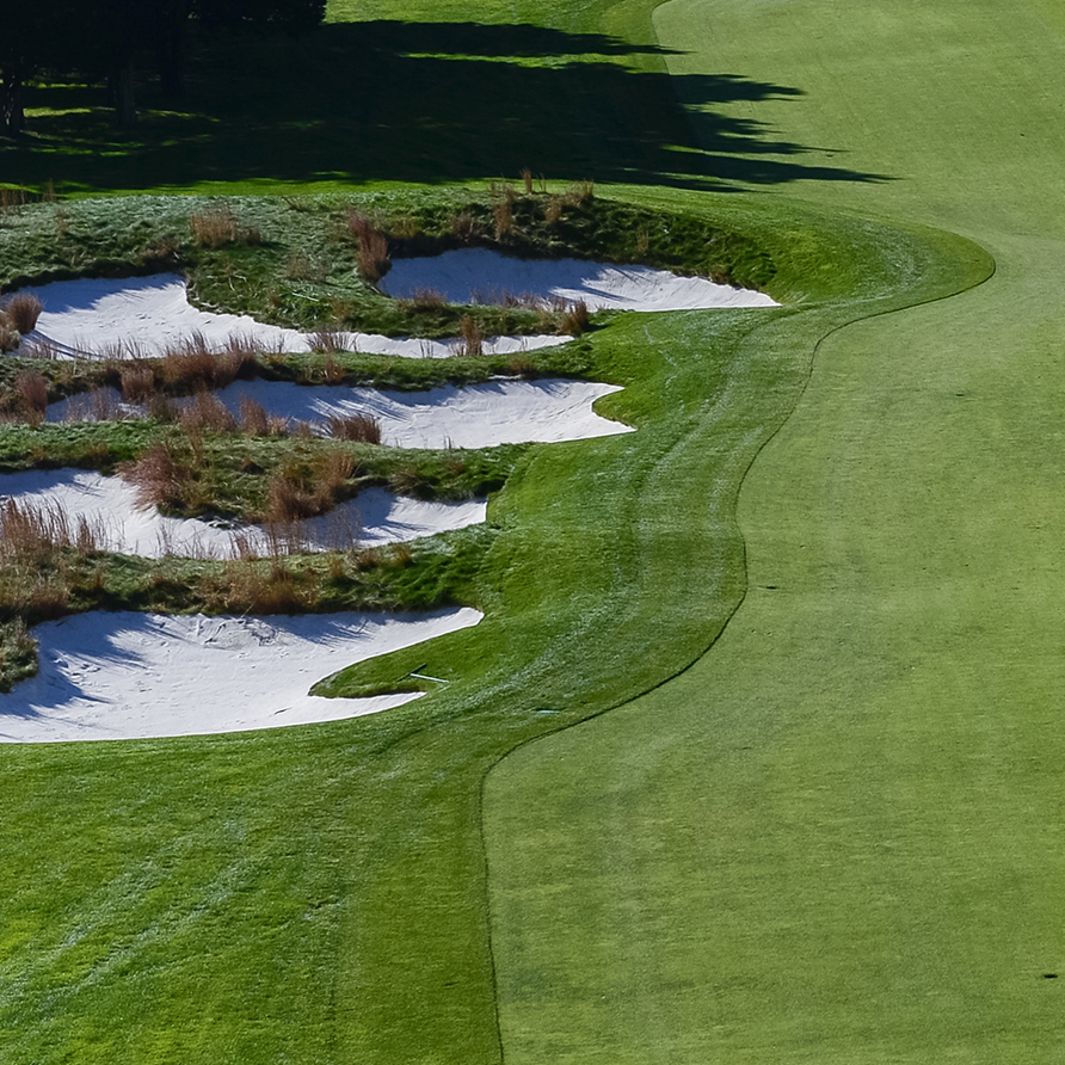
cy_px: 382
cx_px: 1315
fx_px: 5569
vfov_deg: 10.9
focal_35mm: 160
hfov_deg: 10.7
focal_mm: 56
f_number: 5.6
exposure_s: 1/1250
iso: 250
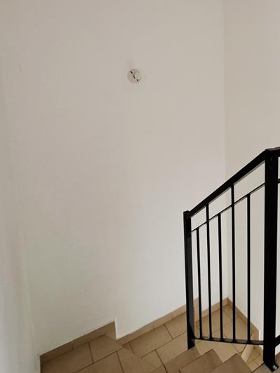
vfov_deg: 66.8
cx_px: 236
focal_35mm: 25
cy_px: 114
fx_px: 270
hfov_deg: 50.5
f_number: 2.2
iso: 100
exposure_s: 1/50
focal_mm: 1.74
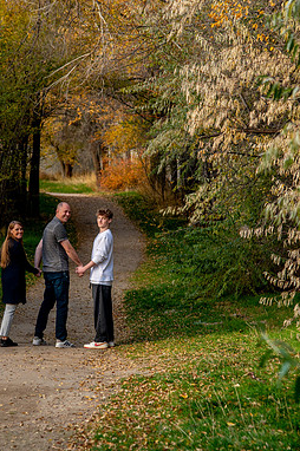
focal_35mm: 139
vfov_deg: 14.8
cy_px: 229
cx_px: 79
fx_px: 1741
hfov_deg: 9.8
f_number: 4.5
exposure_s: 1/400
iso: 400
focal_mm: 85
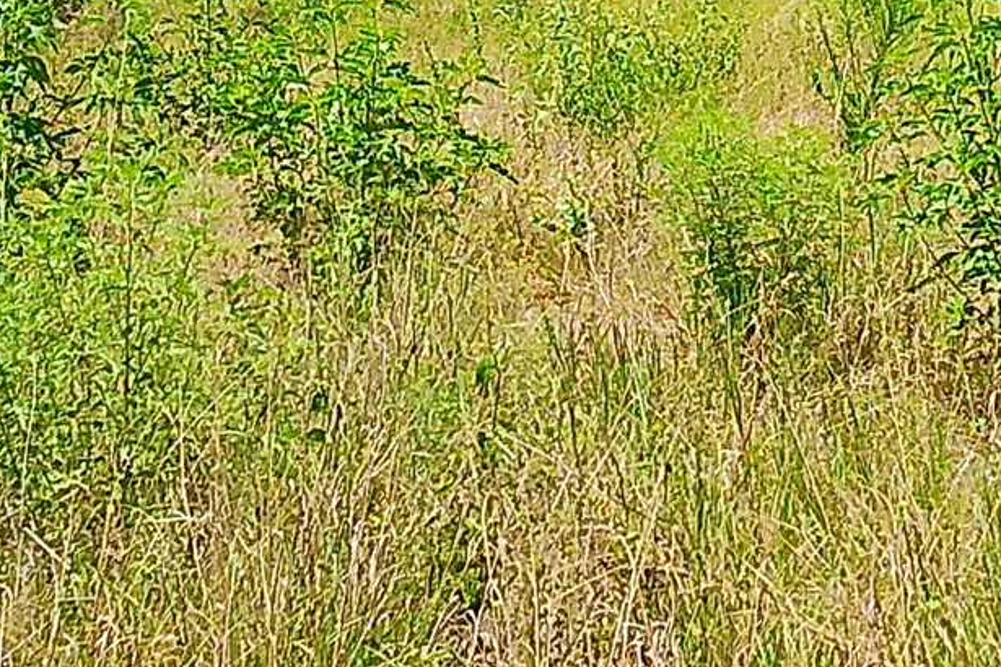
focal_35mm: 90
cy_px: -460
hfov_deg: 21.3
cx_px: 1149
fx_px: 2502
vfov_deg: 13.8
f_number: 2
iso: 100
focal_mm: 6.8
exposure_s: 1/2048
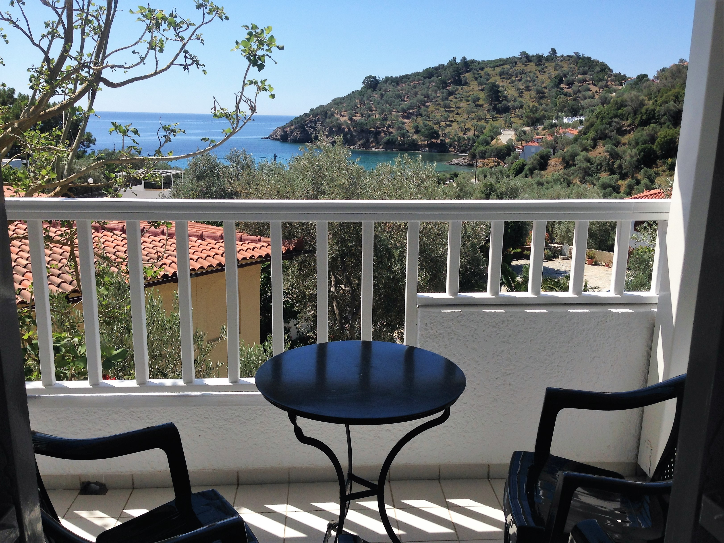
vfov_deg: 42.9
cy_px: 272
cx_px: 362
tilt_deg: -14.1
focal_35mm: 33
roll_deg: -1.5
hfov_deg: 55.4
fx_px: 690
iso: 50
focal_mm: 4.12
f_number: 2.4
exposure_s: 1/1748
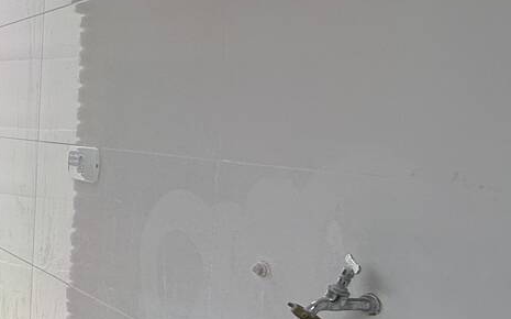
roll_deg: -0.9
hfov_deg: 30.6
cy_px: 162
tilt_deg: -3.5
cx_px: -201
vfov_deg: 28.0
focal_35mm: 46
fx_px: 640
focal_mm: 2.22
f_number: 2.2
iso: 50
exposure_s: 1/256
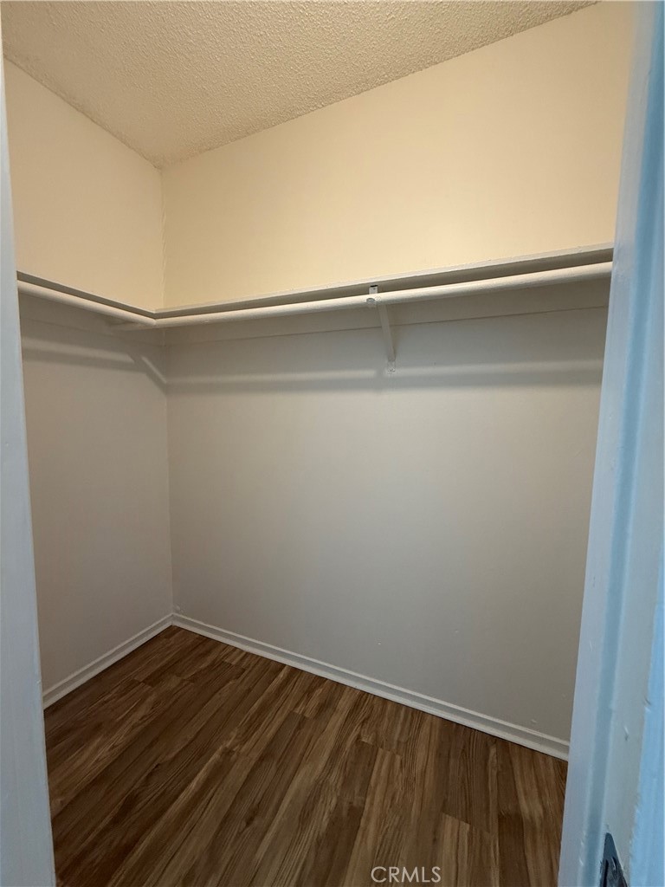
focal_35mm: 14
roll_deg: -1.1
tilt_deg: -4.6
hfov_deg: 85.7
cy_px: 444
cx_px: 332
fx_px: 359
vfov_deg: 102.1
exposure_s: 1/120
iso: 250
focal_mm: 2.22
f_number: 2.2
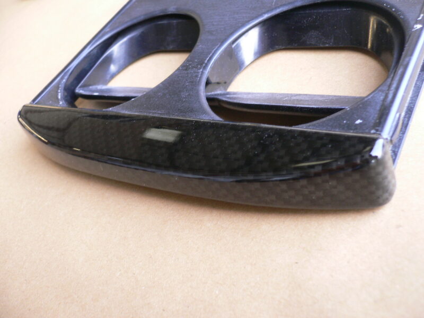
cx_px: 212
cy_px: 159
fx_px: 429
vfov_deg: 40.7
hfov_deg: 52.6
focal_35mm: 35
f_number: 2.8
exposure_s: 1/15
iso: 150
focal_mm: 5.8
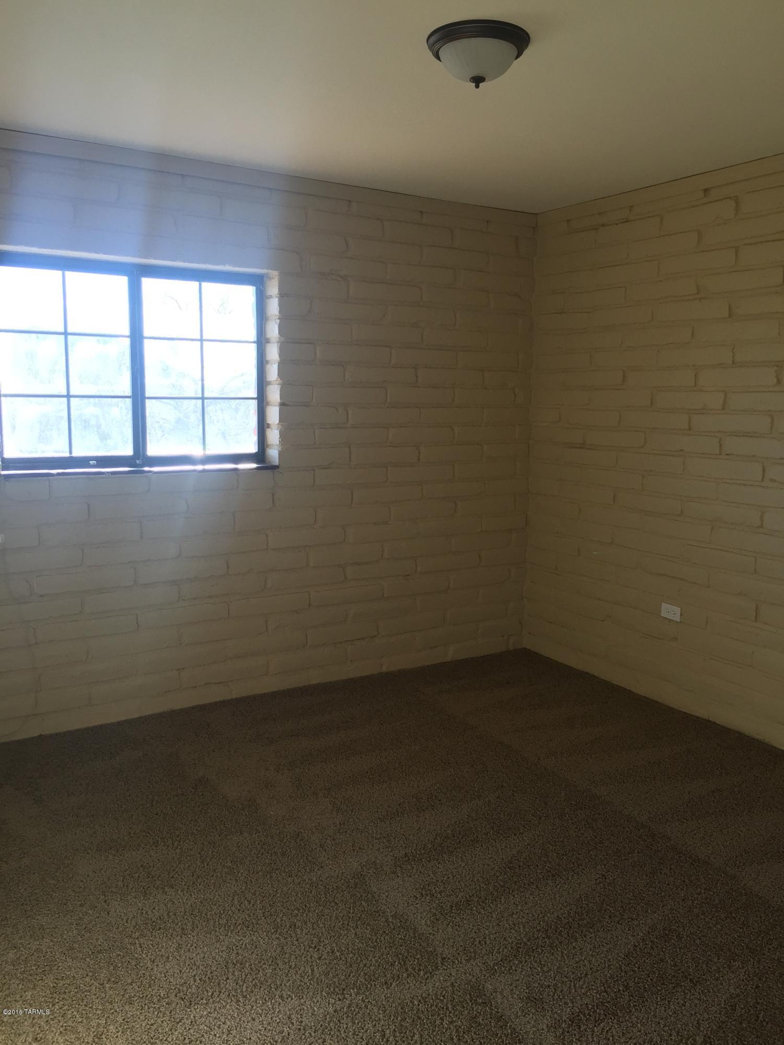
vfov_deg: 61.7
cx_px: 392
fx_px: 876
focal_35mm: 29
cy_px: 522
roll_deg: -0.8
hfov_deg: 48.2
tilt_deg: -7.6
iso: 50
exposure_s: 1/120
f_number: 2.2
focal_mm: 4.15
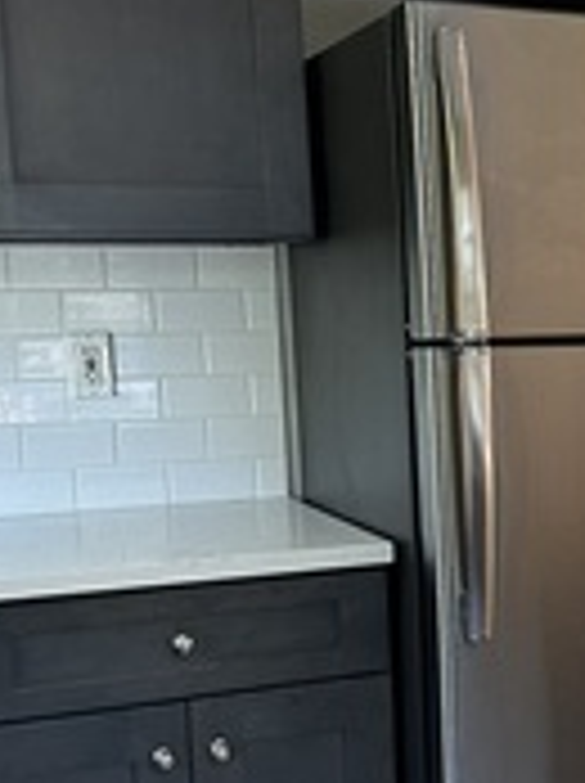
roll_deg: +1.5
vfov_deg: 28.1
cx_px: 740
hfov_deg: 19.7
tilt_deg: -6.2
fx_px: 1559
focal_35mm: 69
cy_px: 500
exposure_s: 1/60
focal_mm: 6.86
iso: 250
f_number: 1.78
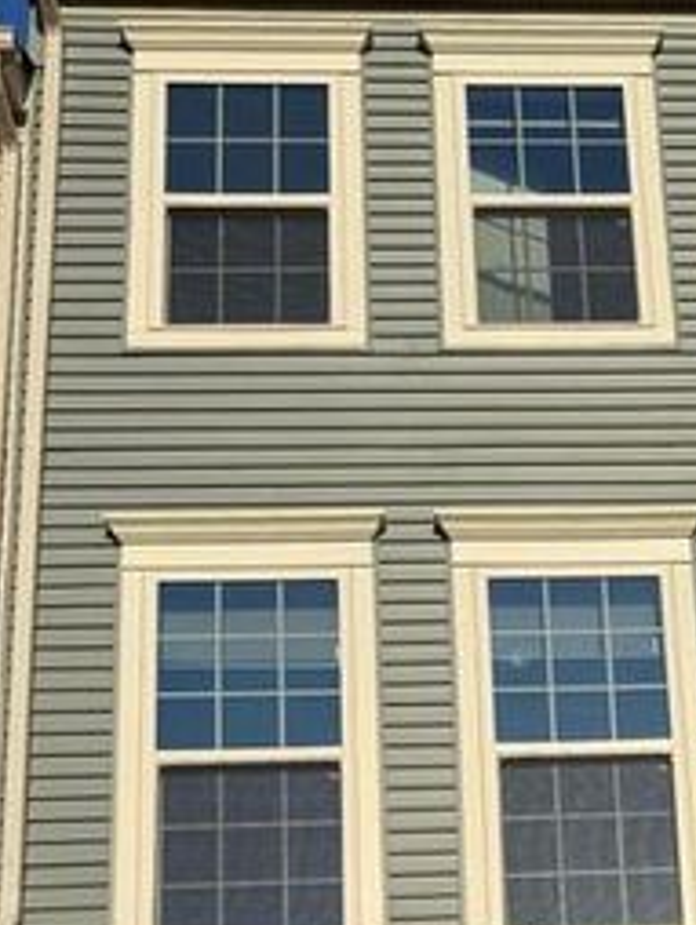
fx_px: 1686
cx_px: 674
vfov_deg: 27.7
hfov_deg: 22.5
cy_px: 1051
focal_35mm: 63
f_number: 1.78
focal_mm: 6.76
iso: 80
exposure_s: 1/4405
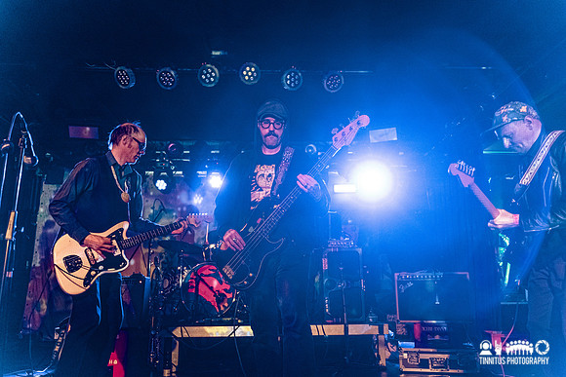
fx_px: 440
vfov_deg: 46.4
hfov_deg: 65.5
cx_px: 283
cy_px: 188
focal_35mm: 28
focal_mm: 28
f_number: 2.8
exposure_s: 1/80
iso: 6400
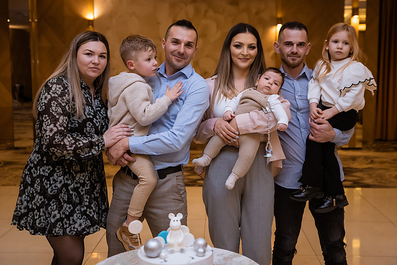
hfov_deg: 43.4
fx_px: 499
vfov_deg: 29.7
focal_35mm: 45
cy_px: 117
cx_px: 199
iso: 1600
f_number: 2.8
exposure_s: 1/160
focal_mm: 40
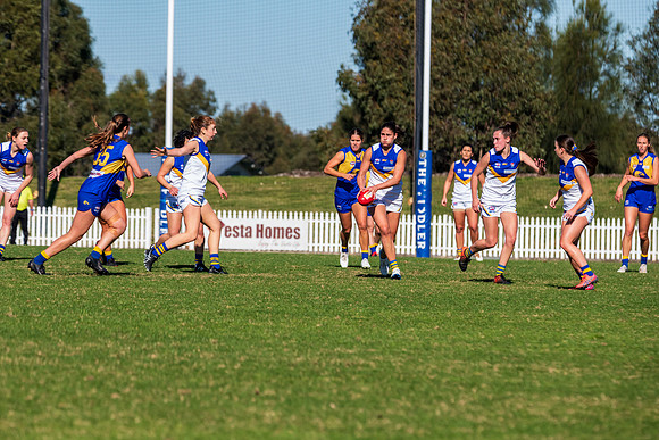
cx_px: 330
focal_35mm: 322
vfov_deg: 4.3
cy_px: 220
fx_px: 5889
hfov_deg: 6.4
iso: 800
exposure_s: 1/1600
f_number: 11
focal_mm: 320
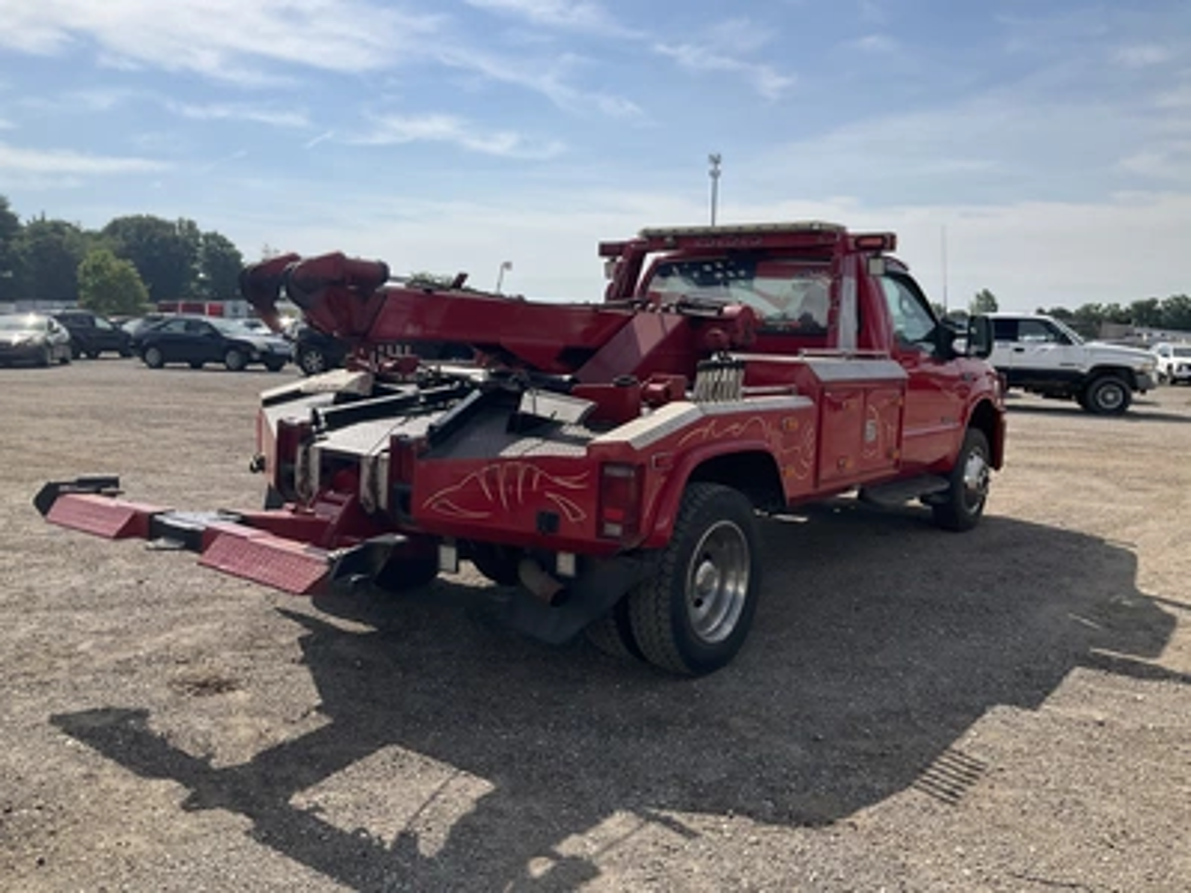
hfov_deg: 61.7
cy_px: 446
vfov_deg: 48.2
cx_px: 596
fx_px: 998
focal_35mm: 29
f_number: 1.8
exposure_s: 1/3125
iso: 25
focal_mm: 3
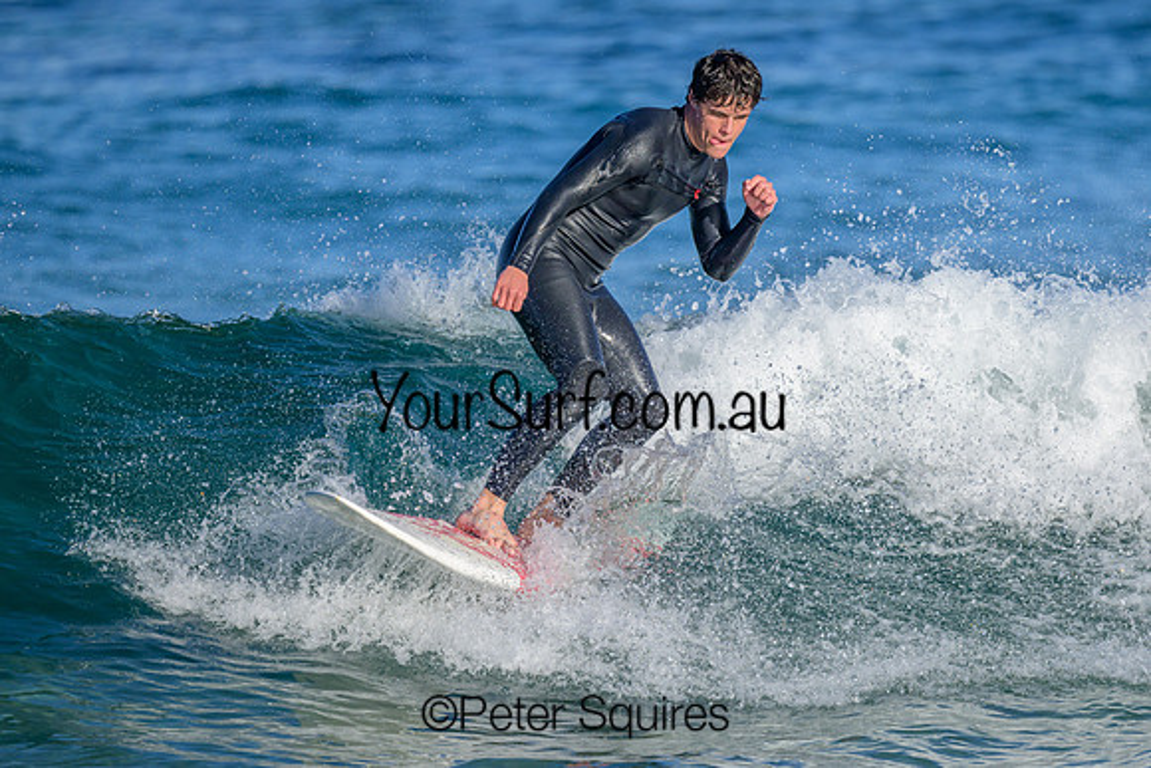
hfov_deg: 2.0
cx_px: 726
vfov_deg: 1.4
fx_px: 32284
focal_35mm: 1010
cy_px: 360
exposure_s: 1/2000
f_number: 6.3
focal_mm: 800
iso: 250
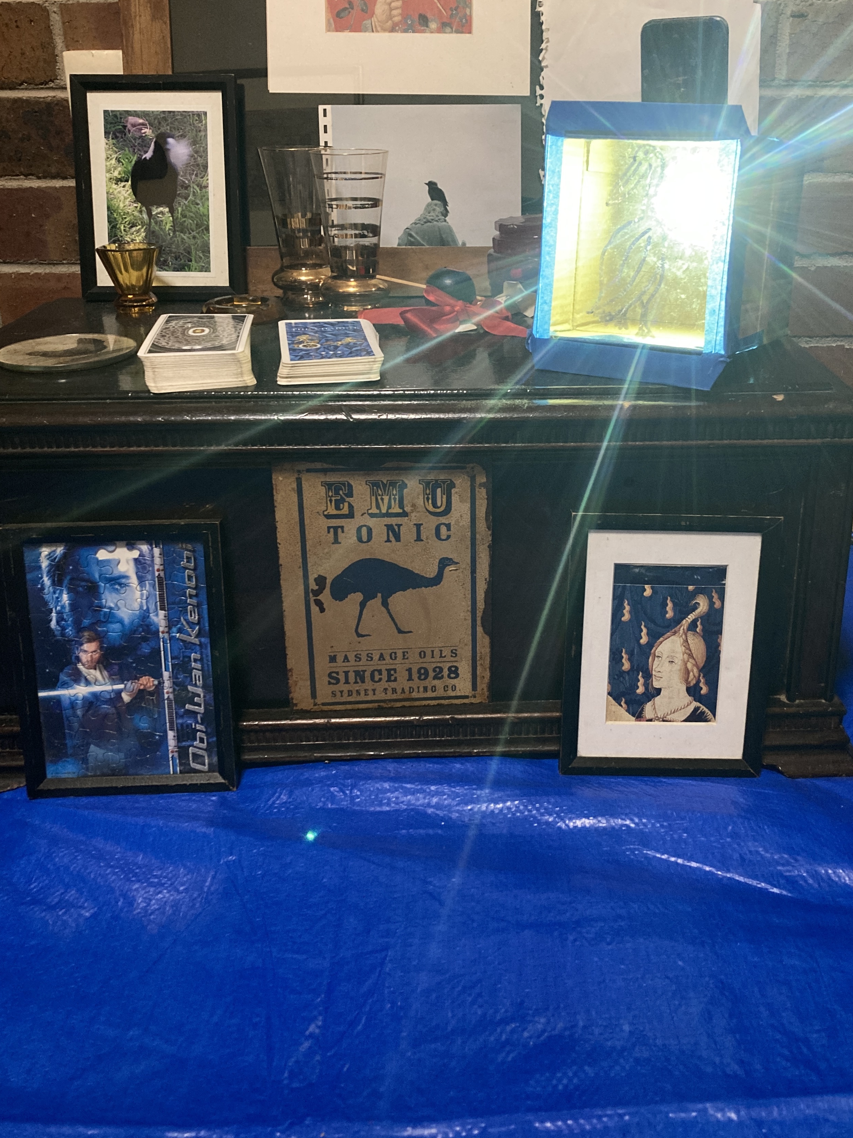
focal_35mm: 34
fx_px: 1117
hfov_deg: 41.7
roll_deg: -0.2
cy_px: 515
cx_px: 492
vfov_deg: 53.9
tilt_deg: -20.1
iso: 400
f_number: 1.8
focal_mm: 3.99
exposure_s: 1/25
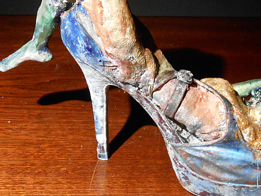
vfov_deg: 17.7
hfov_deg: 23.5
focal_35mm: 83
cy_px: 65
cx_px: 162
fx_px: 626
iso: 400
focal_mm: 10
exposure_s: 1/15
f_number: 5.2
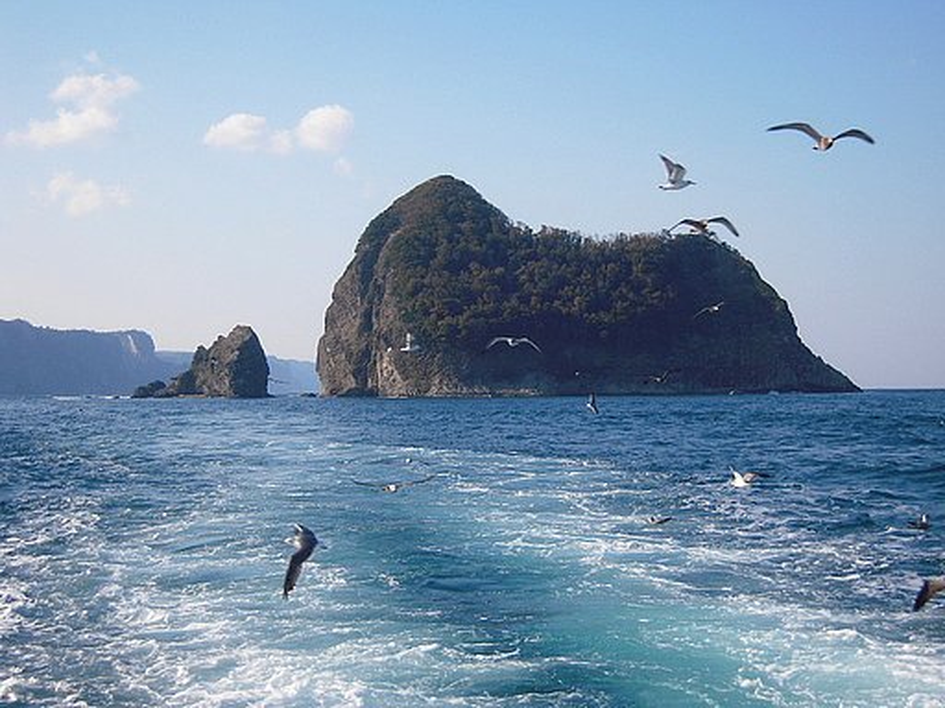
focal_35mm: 59
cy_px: 354
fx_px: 1611
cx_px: 472
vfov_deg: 24.8
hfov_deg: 32.7
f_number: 7.7
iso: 100
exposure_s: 1/200
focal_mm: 10.5
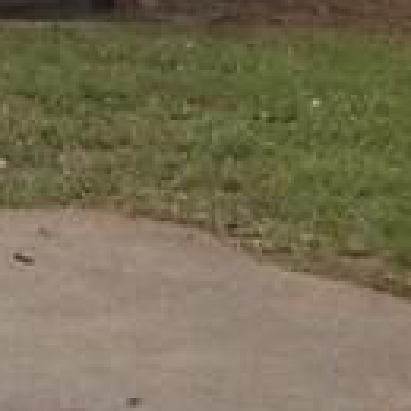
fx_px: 3076
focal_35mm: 229
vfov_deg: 7.2
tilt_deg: +4.7
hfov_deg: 6.9
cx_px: -825
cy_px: -563
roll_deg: +1.9
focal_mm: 4.12
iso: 50
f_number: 2.4
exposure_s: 1/444
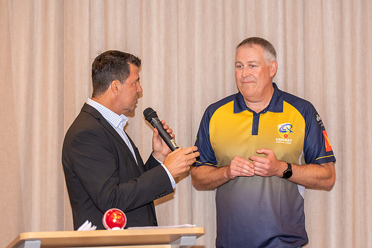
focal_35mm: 108
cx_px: 186
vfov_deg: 12.7
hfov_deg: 18.9
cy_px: 124
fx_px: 1120
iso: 1000
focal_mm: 70
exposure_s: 1/60
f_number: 2.8
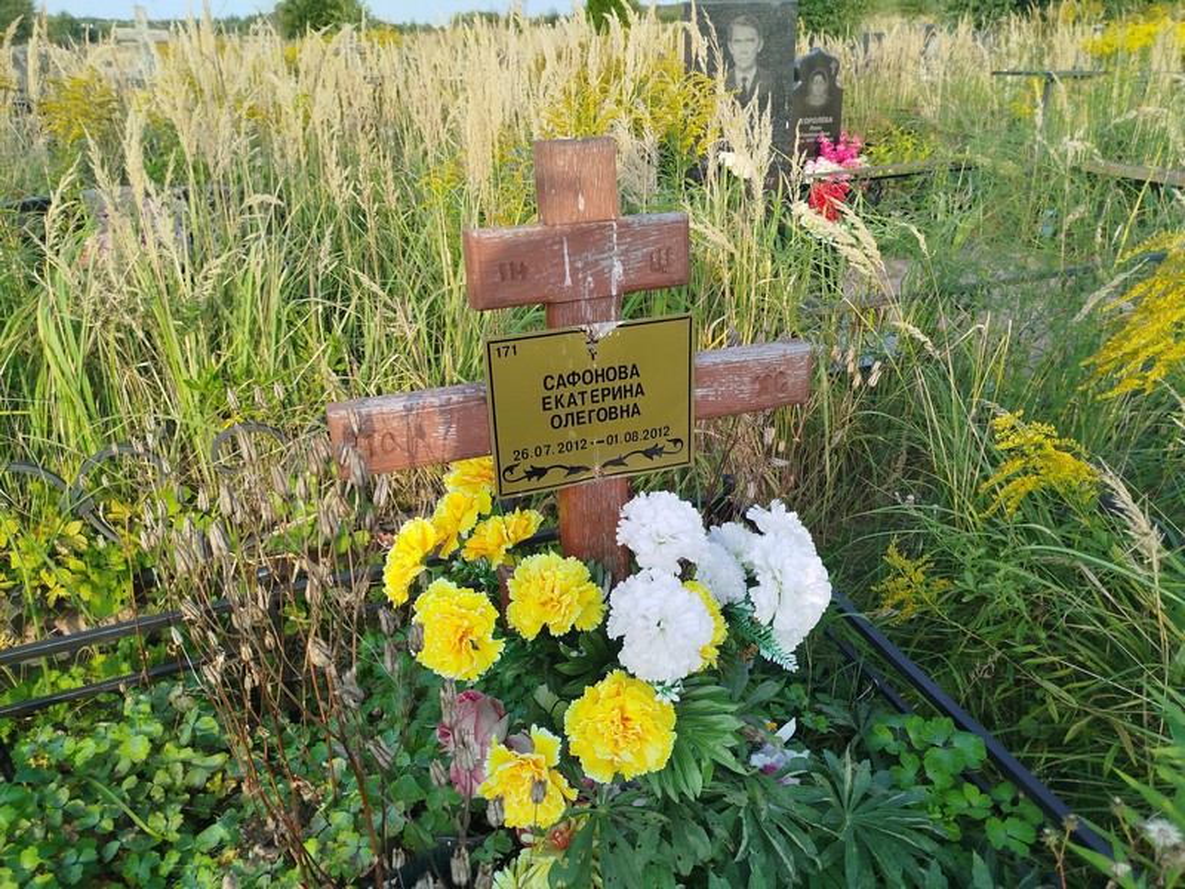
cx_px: 592
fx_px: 822
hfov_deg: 71.6
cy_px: 444
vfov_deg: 56.8
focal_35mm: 24
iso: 50
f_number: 1.7
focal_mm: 5.31
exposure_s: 1/225
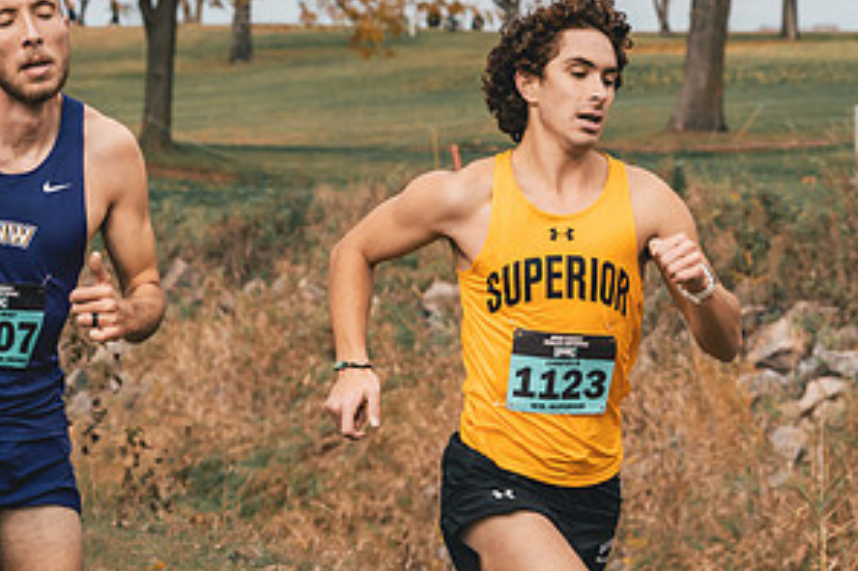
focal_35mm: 194
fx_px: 4621
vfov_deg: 7.1
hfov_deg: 10.6
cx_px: 603
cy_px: 175
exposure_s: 1/1250
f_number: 6.3
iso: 400
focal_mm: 99
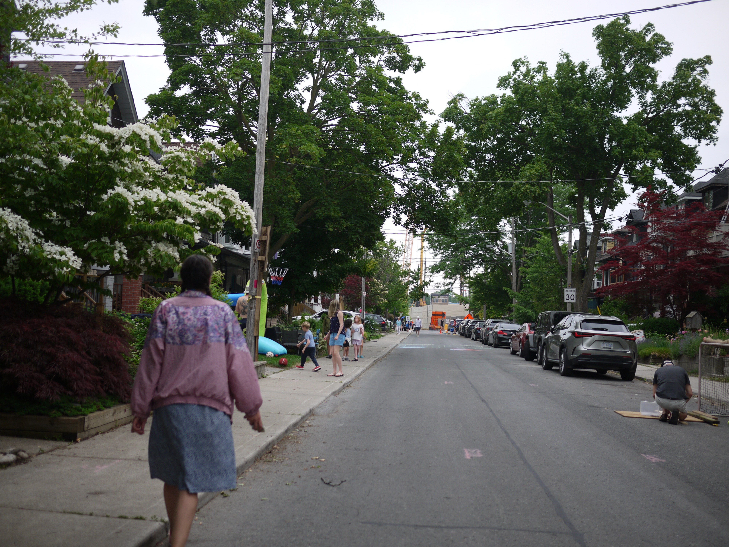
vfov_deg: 36.0
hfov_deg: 46.8
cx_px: 364
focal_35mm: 40
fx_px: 842
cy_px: 274
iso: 100
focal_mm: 20
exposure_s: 1/800
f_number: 2
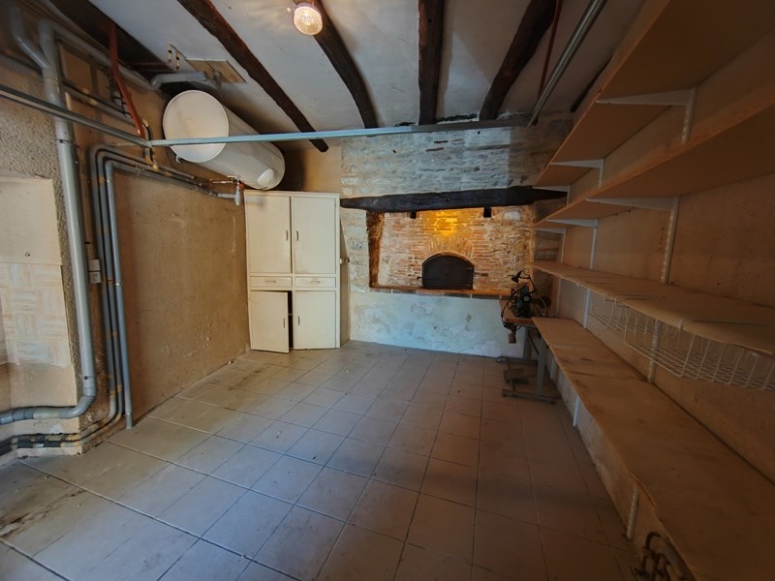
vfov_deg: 89.9
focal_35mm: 13
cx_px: 388
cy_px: 290
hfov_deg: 106.2
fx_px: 291
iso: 640
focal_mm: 2.16
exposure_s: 1/33
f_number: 2.2
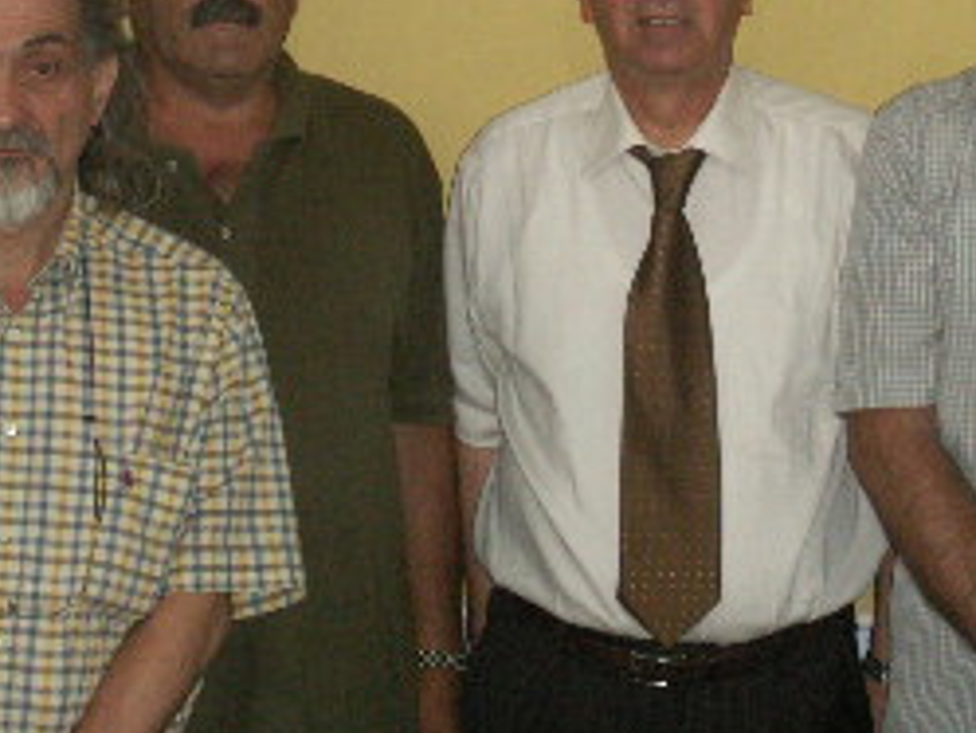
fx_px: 3329
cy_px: 125
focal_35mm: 118
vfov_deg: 12.5
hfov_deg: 16.7
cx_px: 553
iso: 160
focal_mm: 9.7
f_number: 3.5
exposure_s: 1/40
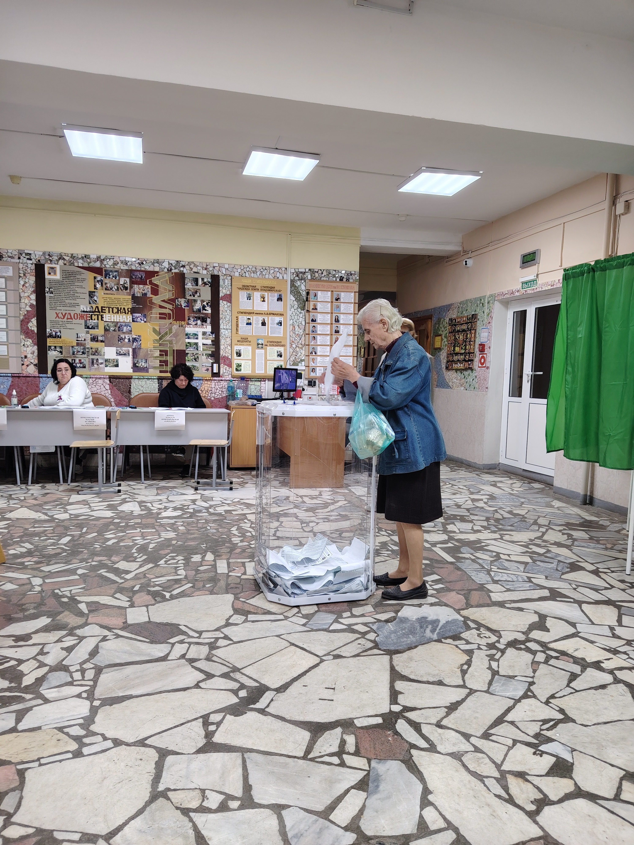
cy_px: 422
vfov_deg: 71.6
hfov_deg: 56.8
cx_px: 317
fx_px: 586
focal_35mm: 24
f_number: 1.75
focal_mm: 5.25
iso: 688
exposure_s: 1/25
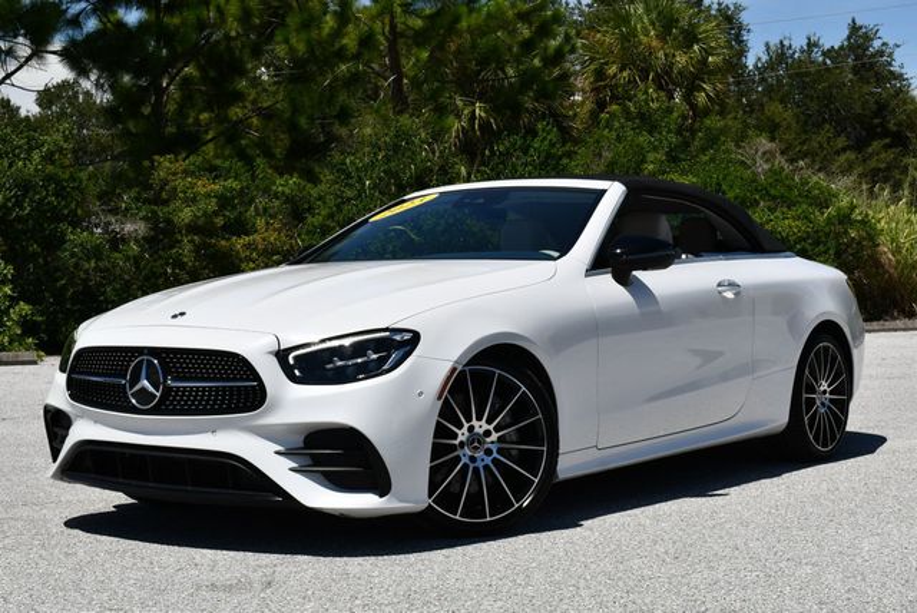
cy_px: 306
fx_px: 1530
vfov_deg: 22.7
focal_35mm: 60
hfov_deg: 33.4
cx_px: 458
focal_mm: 30
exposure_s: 1/320
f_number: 9
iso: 100
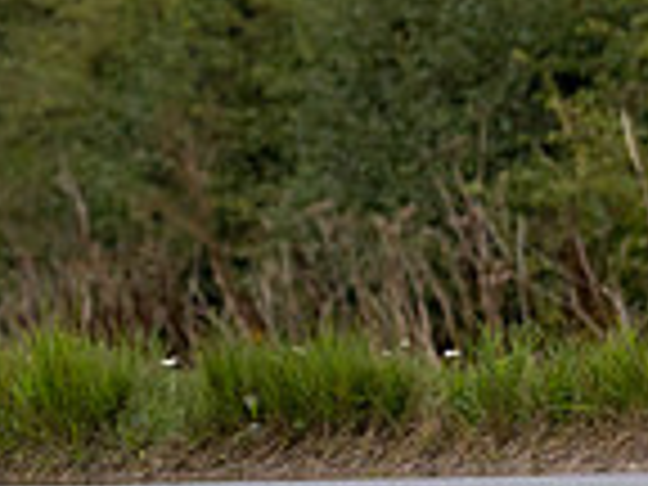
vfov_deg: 1.6
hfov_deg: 2.1
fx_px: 17877
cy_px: -29
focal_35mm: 955
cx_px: -125
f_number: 3.2
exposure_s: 1/1000
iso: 1000
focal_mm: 167
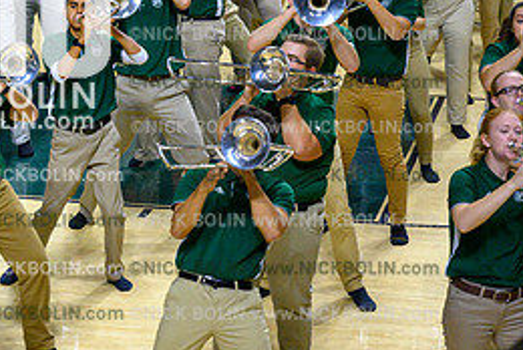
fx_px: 2269
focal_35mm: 156
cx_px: -32
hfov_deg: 12.9
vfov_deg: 8.8
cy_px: 35
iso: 3200
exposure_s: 1/800
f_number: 4.5
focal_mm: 70
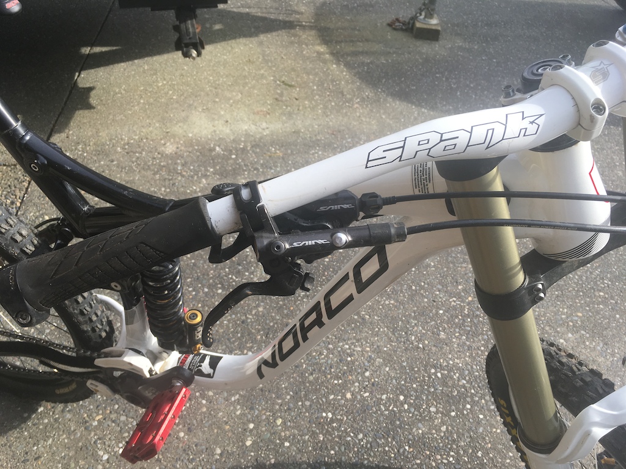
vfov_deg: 48.2
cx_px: 313
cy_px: 234
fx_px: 524
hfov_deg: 61.7
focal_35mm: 29
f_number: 2.2
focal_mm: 4.15
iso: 25
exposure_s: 1/430
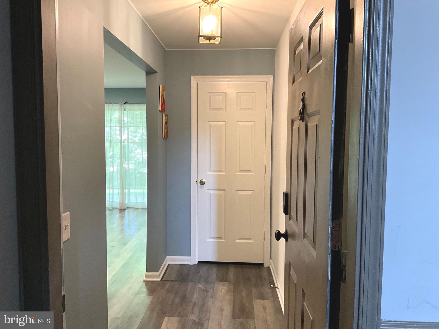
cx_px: 220
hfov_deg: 61.7
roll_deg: -0.4
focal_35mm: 29
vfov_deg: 48.2
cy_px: 164
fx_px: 368
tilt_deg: -4.8
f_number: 1.8
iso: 200
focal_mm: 3
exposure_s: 1/60
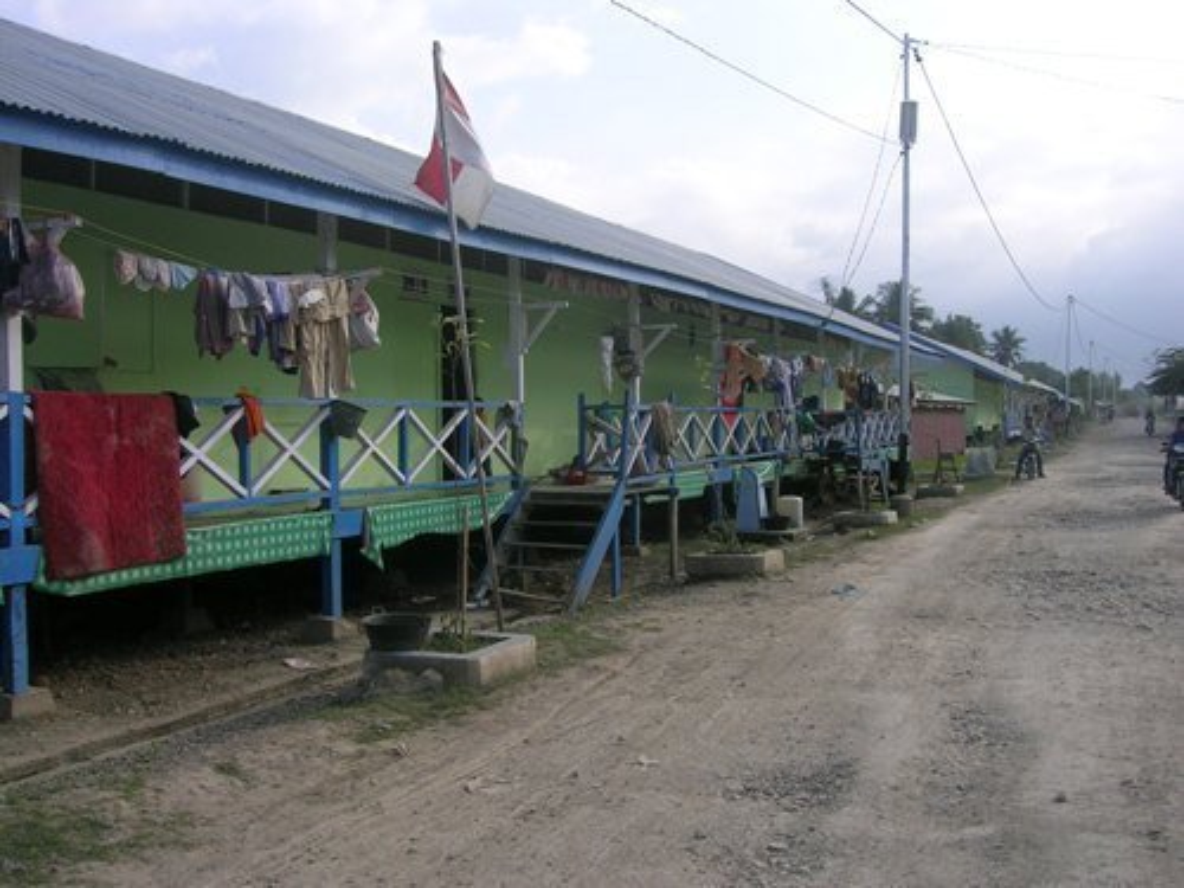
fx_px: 1197
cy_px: 444
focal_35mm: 35
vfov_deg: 40.7
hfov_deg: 52.6
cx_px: 592
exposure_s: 1/276
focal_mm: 5.4
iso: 50
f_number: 4.8
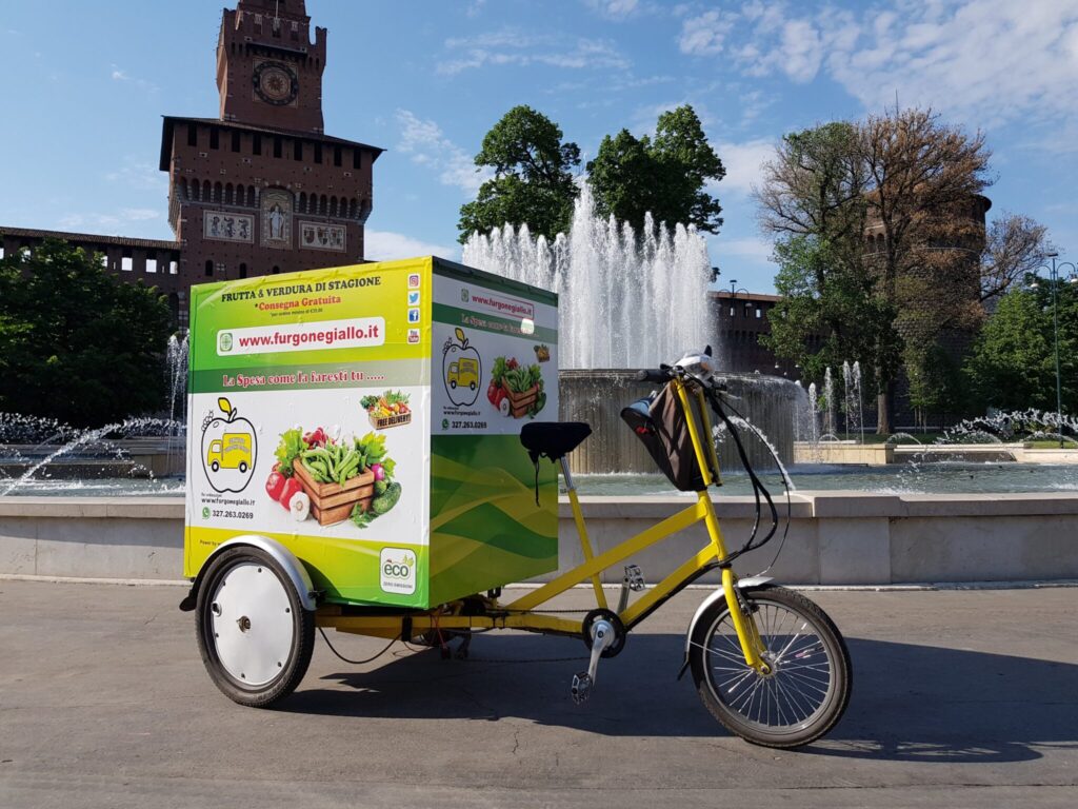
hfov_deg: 67.3
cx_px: 539
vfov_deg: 53.1
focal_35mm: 26
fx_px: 810
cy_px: 404
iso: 40
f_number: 1.7
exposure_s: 1/2360
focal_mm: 4.3
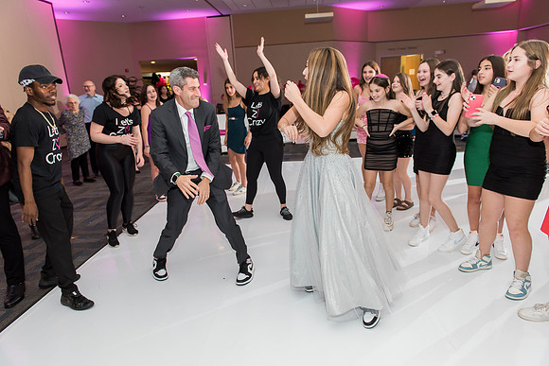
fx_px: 366
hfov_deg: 73.7
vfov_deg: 53.2
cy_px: 183
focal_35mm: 24
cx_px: 274
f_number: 4
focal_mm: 24
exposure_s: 1/100
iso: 1250
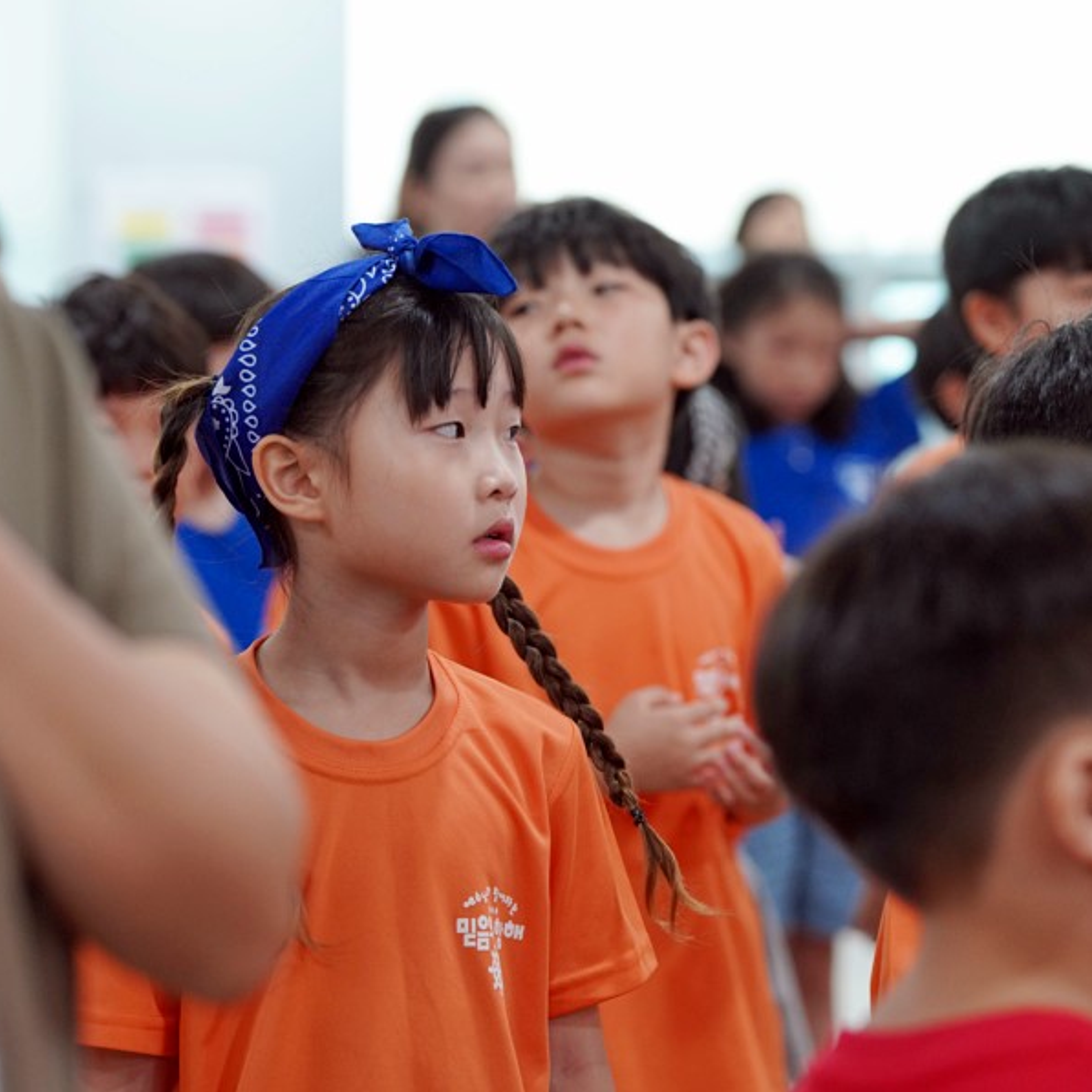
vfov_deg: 12.0
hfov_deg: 12.0
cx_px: 432
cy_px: 545
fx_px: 5211
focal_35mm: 146
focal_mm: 114
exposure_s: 1/160
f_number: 4
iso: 2000
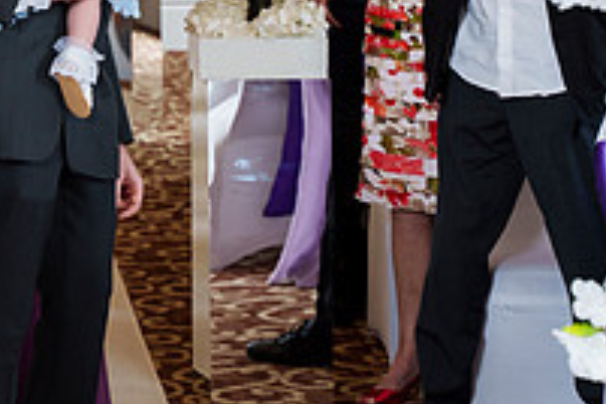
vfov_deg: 7.4
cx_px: 84
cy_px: -152
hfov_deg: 11.2
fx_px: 3063
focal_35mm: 182
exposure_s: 1/80
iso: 400
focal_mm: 61
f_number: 4
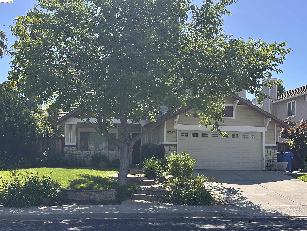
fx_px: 426
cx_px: 154
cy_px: 116
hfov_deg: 39.7
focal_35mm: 48
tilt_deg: +6.1
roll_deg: -0.3
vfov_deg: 30.3
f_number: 1.78
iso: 64
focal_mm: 6.86
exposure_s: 1/1721
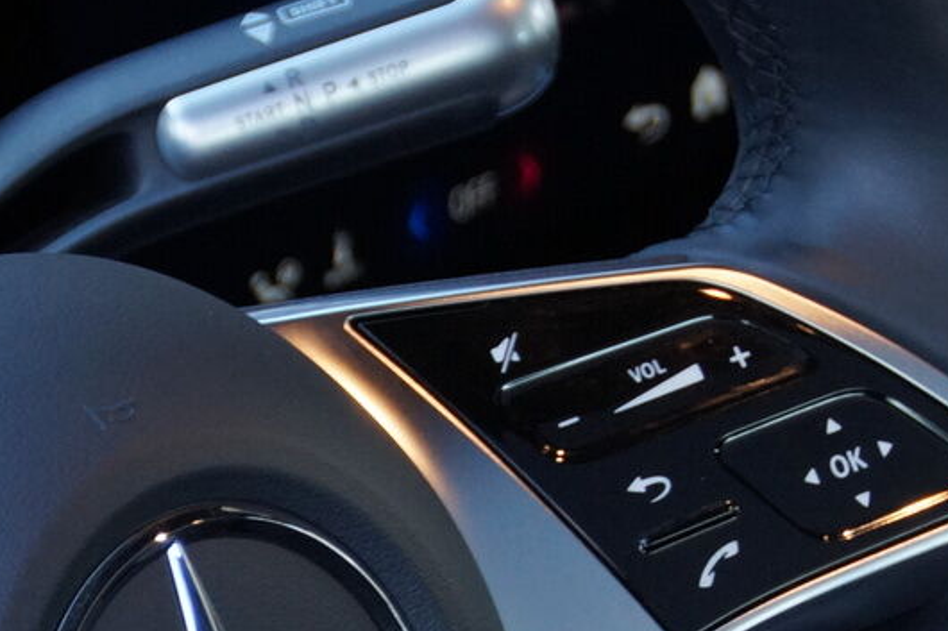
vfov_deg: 4.2
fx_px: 8582
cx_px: 200
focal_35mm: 326
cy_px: 761
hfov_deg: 6.3
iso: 500
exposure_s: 1/100
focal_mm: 60
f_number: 5
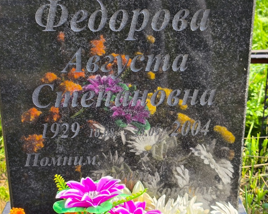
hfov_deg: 32.5
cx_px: 142
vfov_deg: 26.2
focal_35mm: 58
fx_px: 460
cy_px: 106
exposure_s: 1/427
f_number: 1.7
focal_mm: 4.71
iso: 50
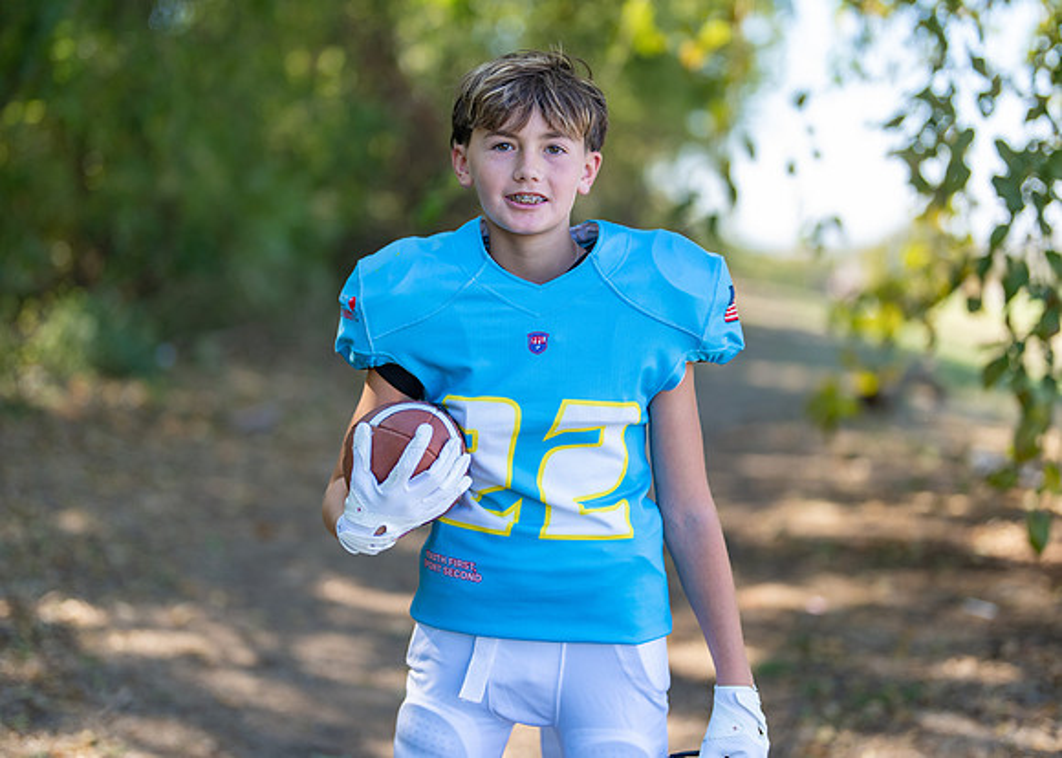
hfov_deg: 34.1
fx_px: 1730
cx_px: 540
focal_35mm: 57
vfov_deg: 24.7
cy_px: 357
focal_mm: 50
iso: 100
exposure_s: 1/1250
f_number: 1.2
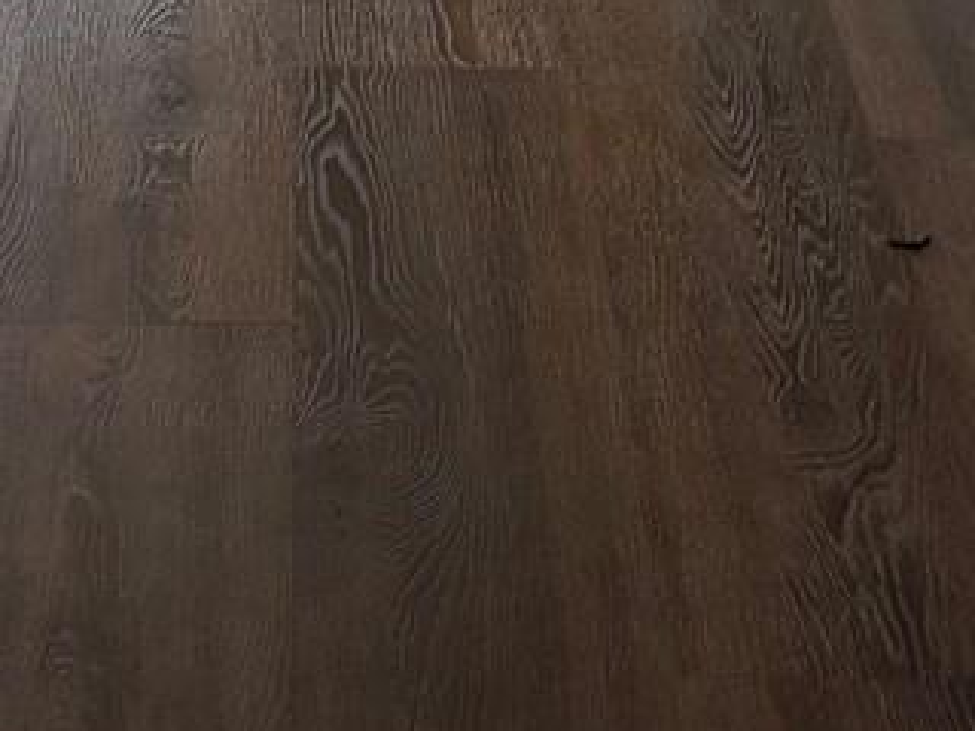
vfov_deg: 10.8
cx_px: 268
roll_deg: +0.3
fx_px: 3662
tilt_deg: -14.8
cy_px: -524
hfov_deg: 15.1
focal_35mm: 130
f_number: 1.6
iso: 160
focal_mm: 5.96
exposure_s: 1/120
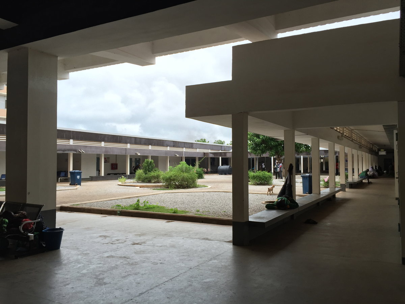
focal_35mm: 29
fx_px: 339
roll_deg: -0.4
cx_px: 202
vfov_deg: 48.2
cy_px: 152
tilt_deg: +1.1
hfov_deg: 61.7
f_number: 2.2
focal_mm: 4.15
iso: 32
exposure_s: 1/581
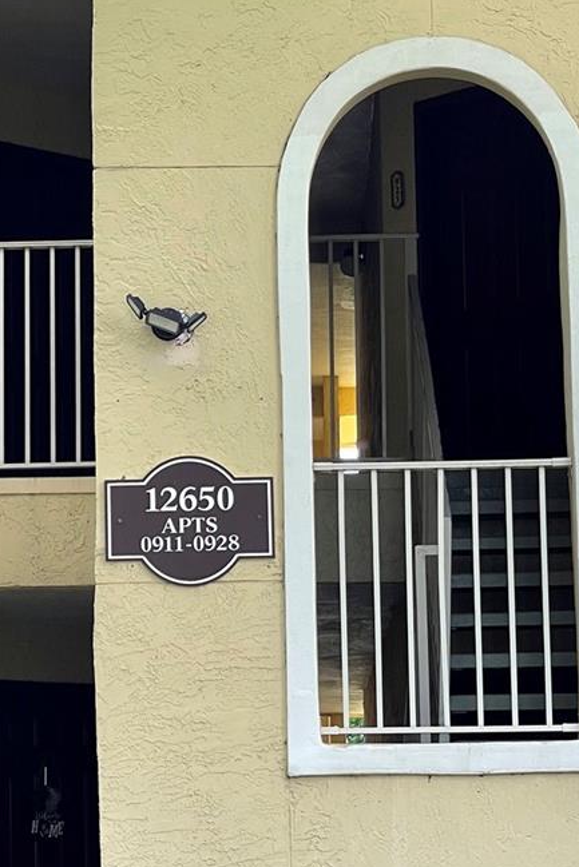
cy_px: 468
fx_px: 2966
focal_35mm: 123
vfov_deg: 16.6
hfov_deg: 11.1
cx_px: 143
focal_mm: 7.5
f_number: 2.2
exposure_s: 1/99
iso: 40
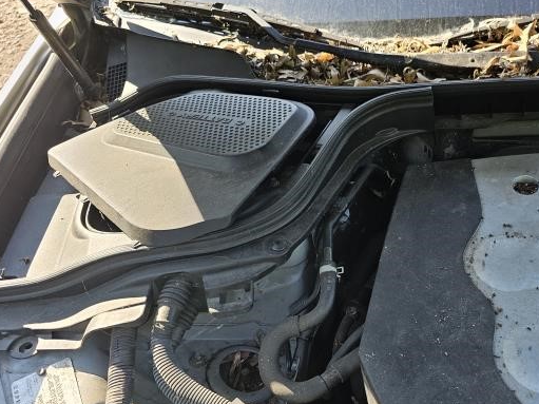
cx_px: 367
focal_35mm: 36
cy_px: 251
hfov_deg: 50.3
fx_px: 560
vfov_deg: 39.4
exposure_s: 1/359
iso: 100
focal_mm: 6.3
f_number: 1.7
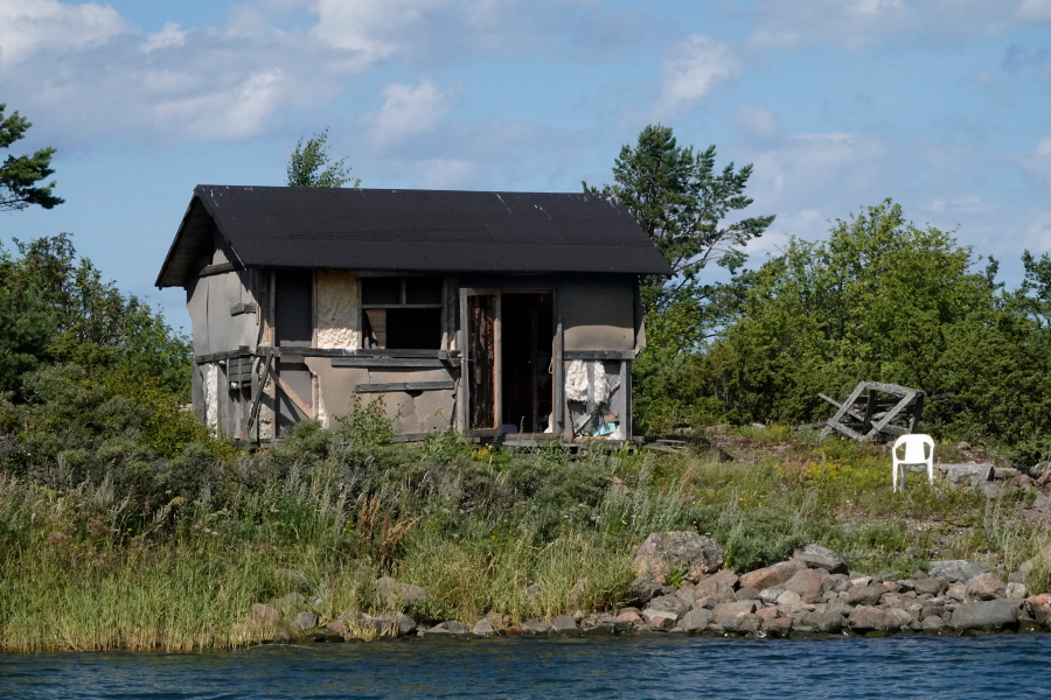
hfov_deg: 13.3
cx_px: 526
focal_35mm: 154
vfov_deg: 8.9
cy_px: 350
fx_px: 4496
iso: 1000
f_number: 11
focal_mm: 56.39
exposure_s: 1/1600
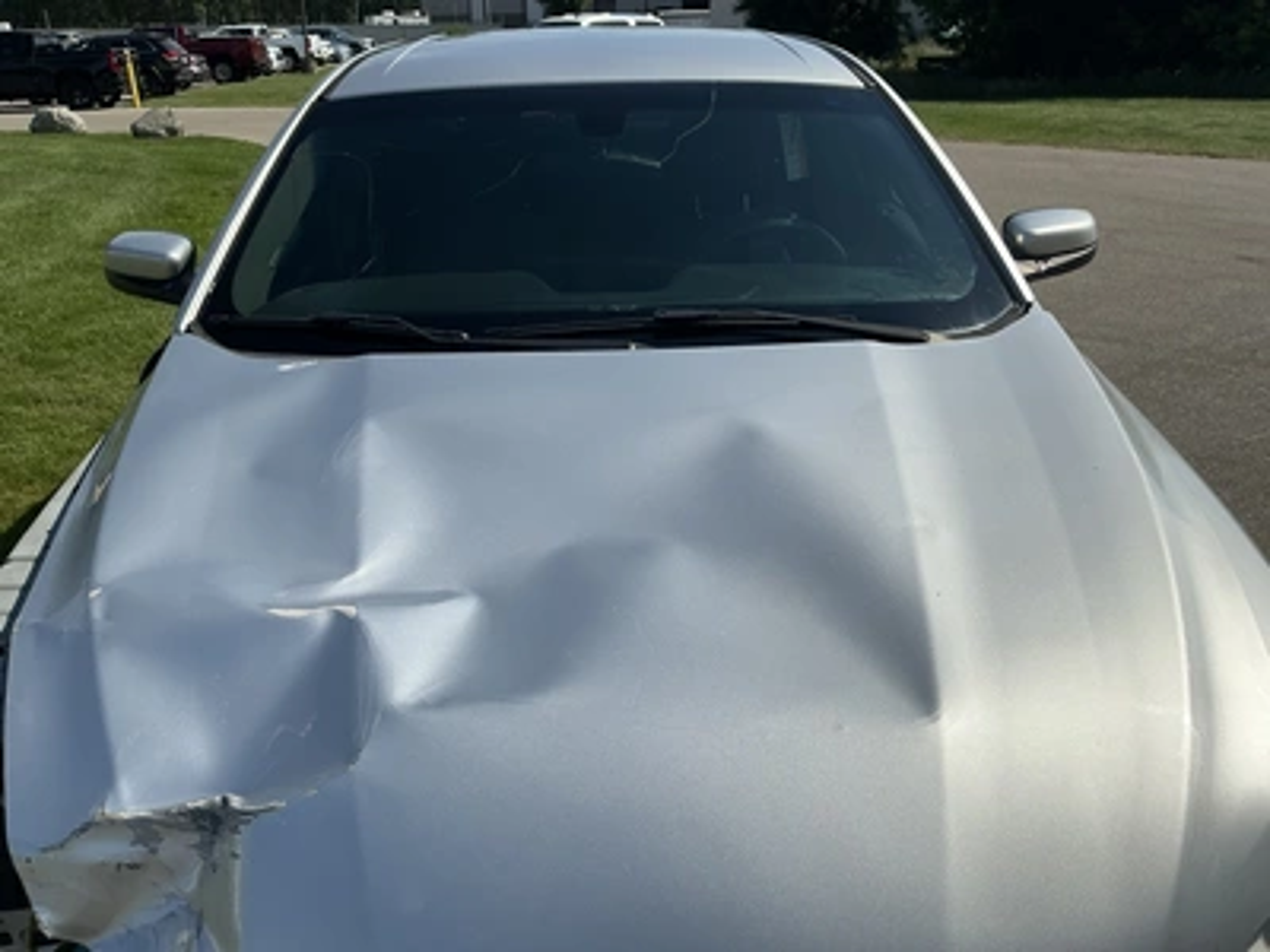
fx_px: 1027
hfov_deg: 63.4
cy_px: 476
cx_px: 635
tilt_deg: -24.1
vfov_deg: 49.7
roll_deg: +0.1
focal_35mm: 28
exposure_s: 1/4405
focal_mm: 3
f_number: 1.8
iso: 25
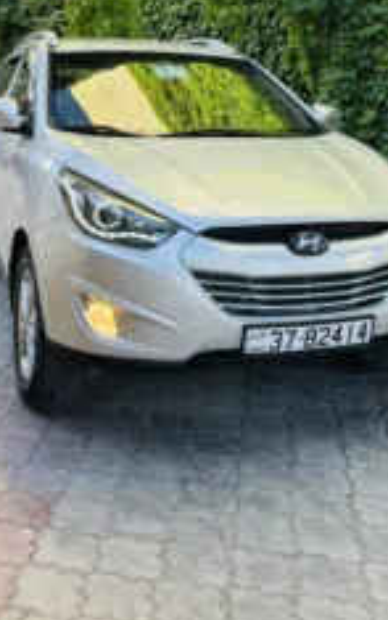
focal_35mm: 47
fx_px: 795
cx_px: 172
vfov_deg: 41.4
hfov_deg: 27.4
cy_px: 153
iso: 50
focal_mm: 5.96
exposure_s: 1/304
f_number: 1.6
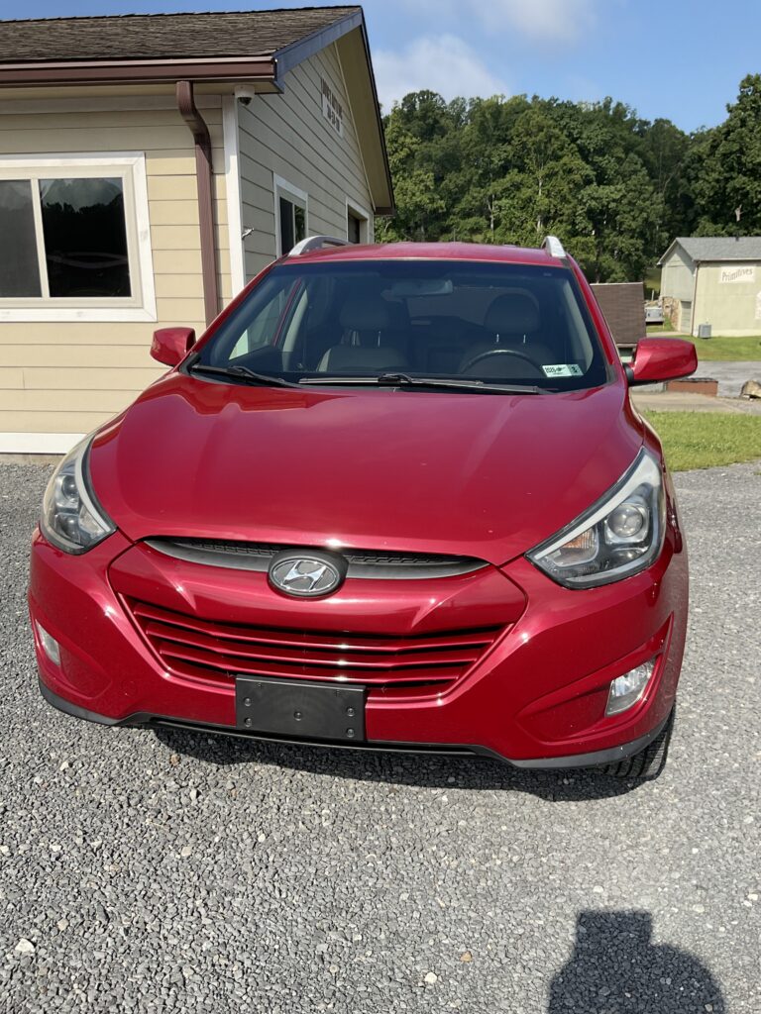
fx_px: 850
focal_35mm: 29
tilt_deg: -13.9
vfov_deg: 61.7
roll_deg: +0.6
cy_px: 507
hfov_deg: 48.2
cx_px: 380
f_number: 1.8
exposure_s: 1/1451
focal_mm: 3
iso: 16
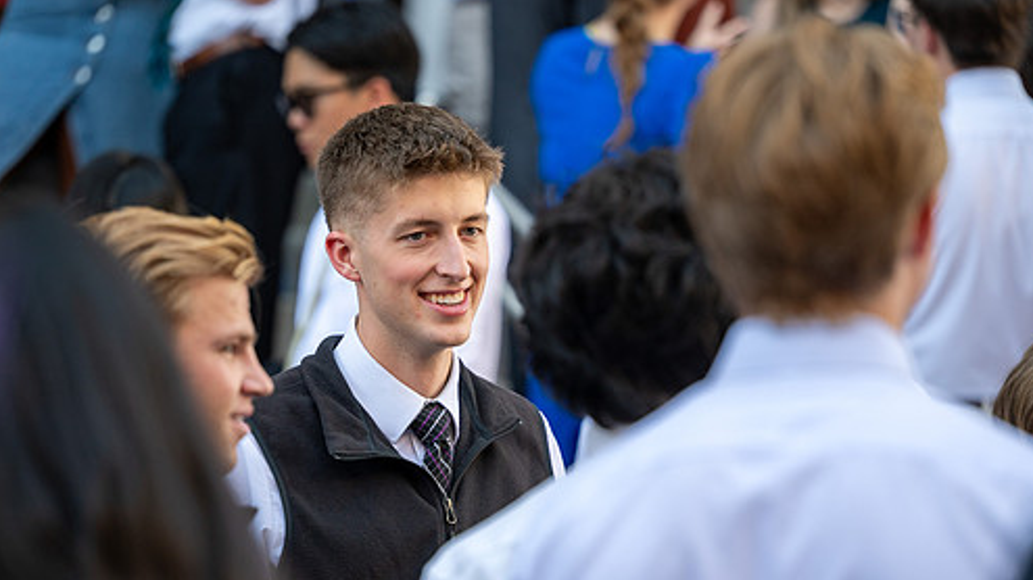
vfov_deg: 6.8
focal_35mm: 178
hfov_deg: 12.1
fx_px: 4874
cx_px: 501
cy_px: 383
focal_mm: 145
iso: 400
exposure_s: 1/400
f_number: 2.8
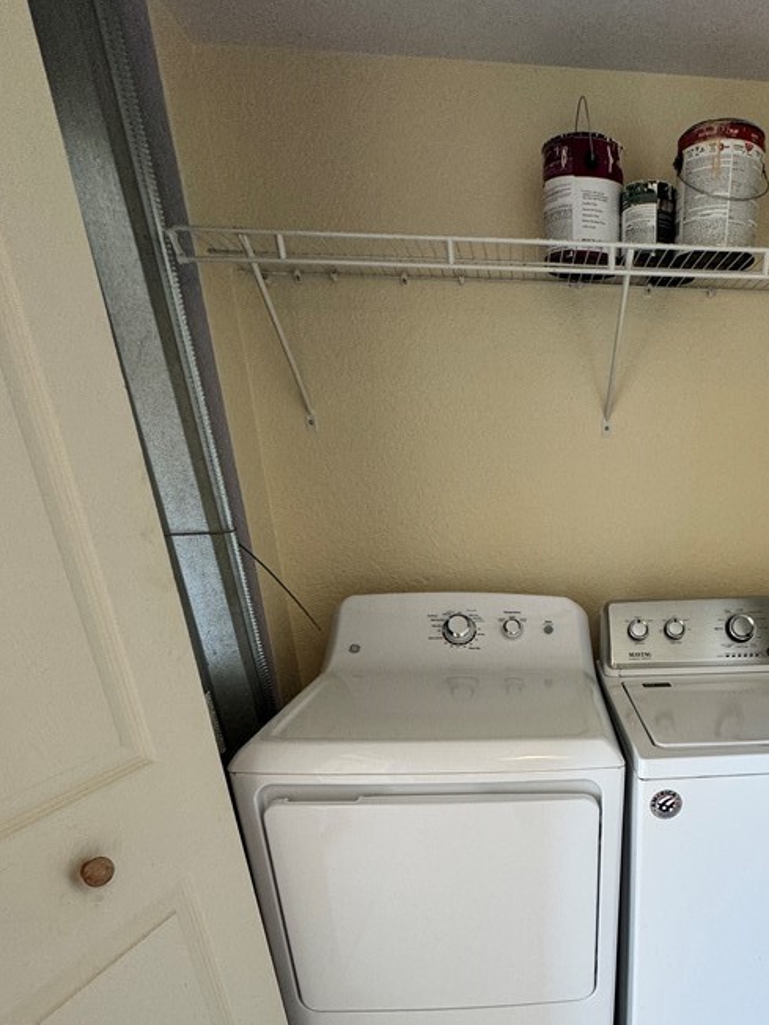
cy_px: 767
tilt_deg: -24.8
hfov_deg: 57.5
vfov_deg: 71.3
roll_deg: +0.2
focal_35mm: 22
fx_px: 652
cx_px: 591
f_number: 2.2
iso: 125
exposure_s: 1/120
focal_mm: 2.22
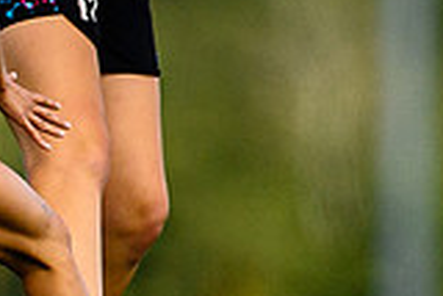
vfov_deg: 0.3
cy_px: -164
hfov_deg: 0.5
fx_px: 53663
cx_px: 122
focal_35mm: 4357
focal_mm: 400
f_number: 3.2
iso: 100
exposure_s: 1/2000
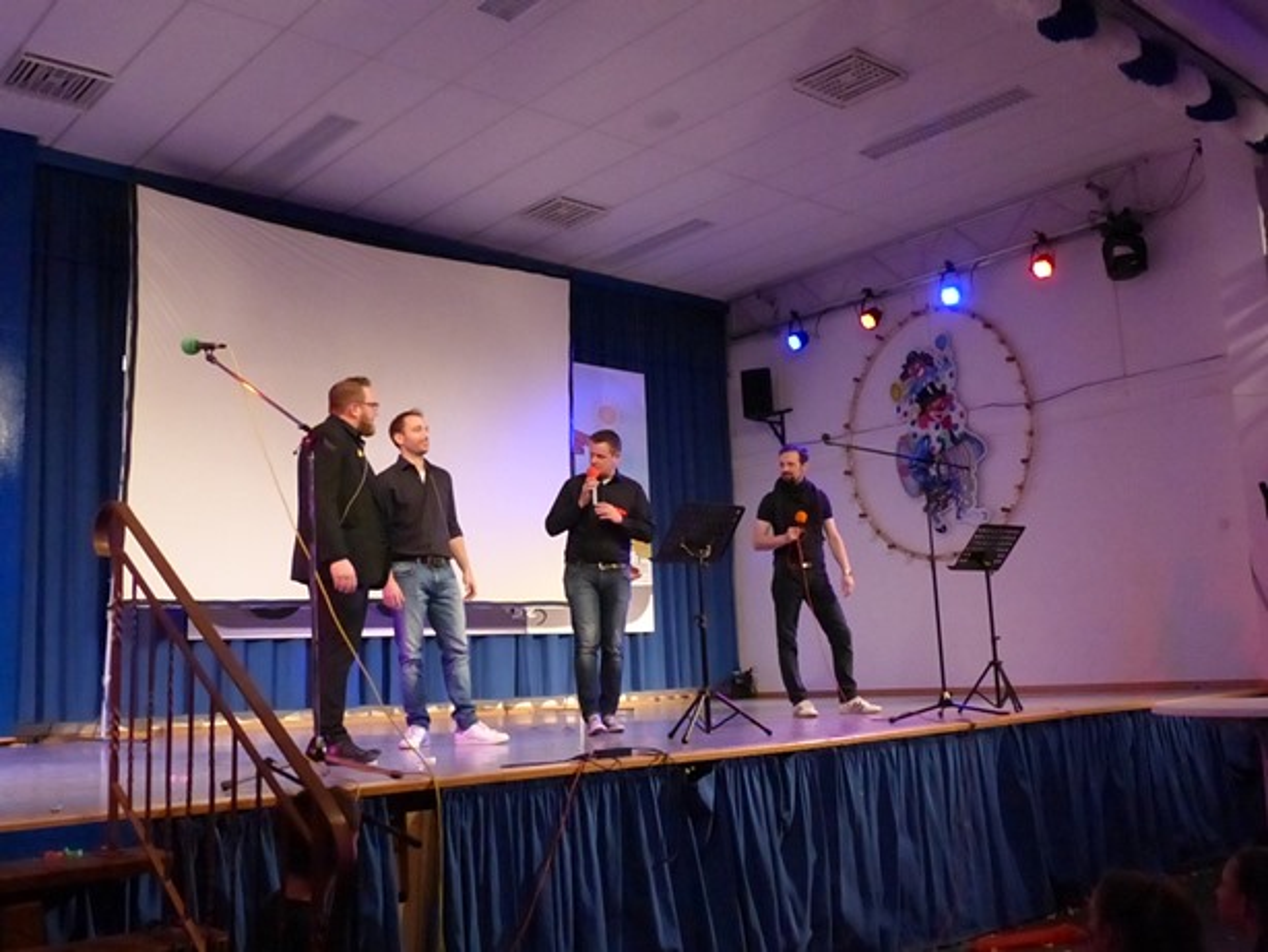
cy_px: 476
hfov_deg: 53.9
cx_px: 634
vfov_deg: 41.8
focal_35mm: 34
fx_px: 1246
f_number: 4
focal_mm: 6
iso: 1600
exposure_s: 1/160
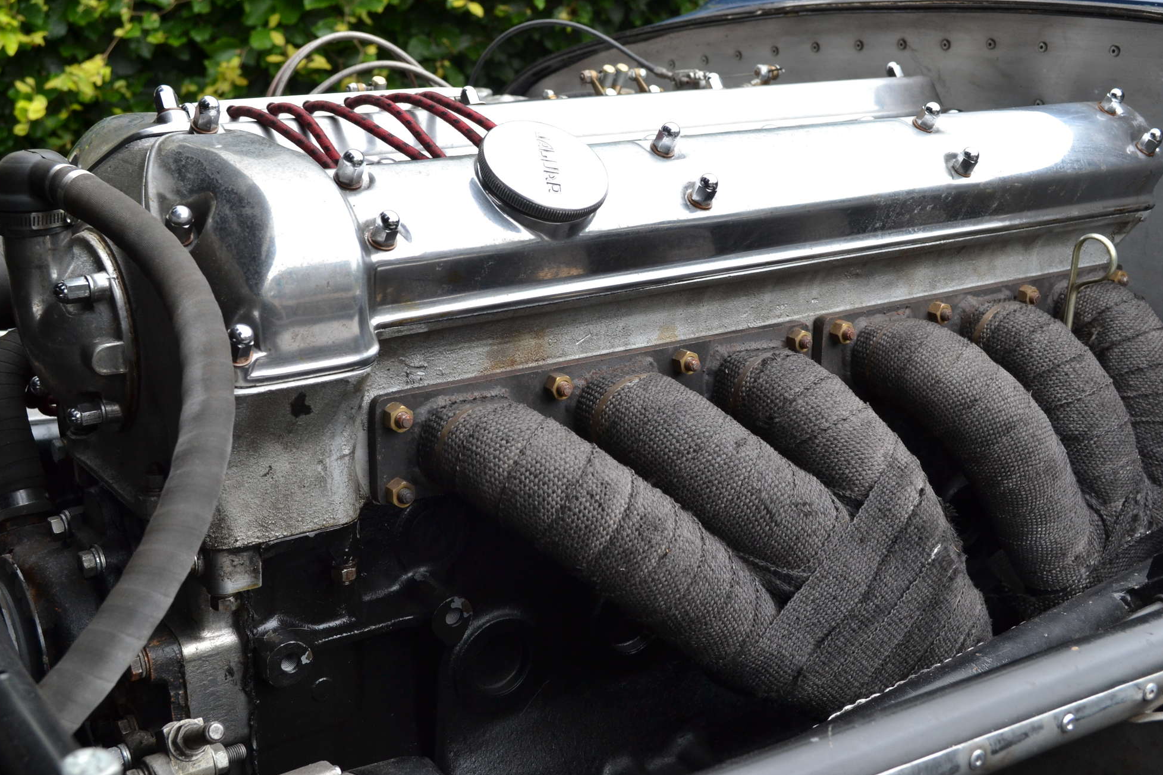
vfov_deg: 29.2
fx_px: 1486
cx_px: 586
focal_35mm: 46
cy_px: 386
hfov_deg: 42.7
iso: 400
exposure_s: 1/200
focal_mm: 30
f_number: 7.1
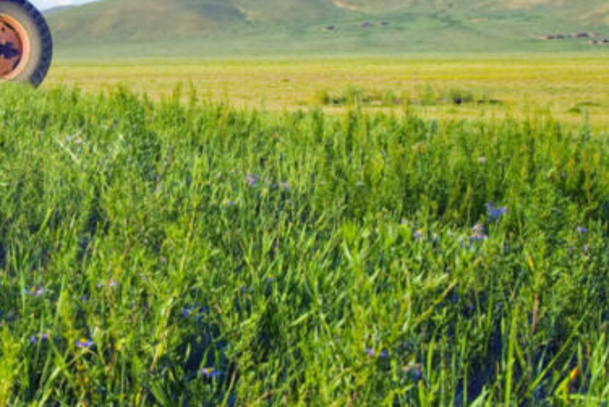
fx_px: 1174
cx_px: 99
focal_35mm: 69
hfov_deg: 28.3
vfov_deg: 19.5
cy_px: 101
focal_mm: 17
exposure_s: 1/40
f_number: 13
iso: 100
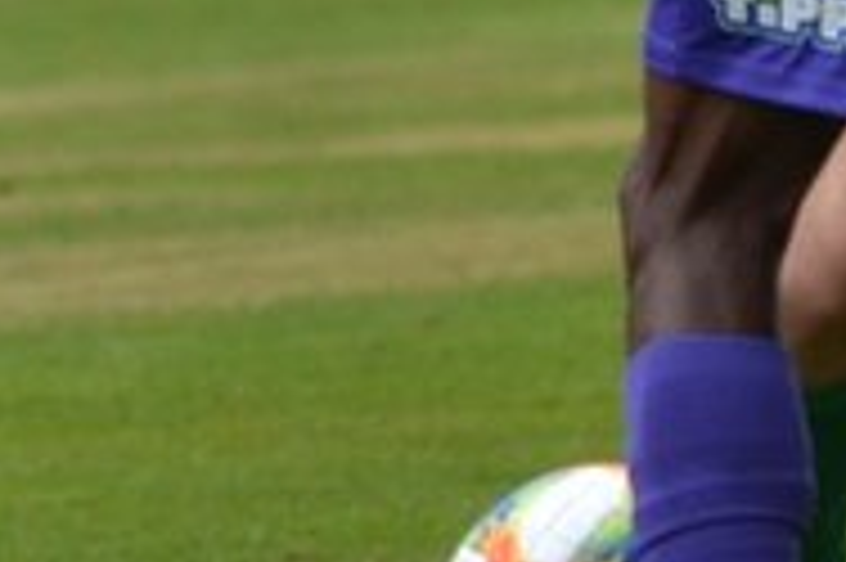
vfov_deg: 0.8
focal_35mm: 1627
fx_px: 38200
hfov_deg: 1.3
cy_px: -308
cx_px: 1071
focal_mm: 170
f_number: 5
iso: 800
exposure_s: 1/1600
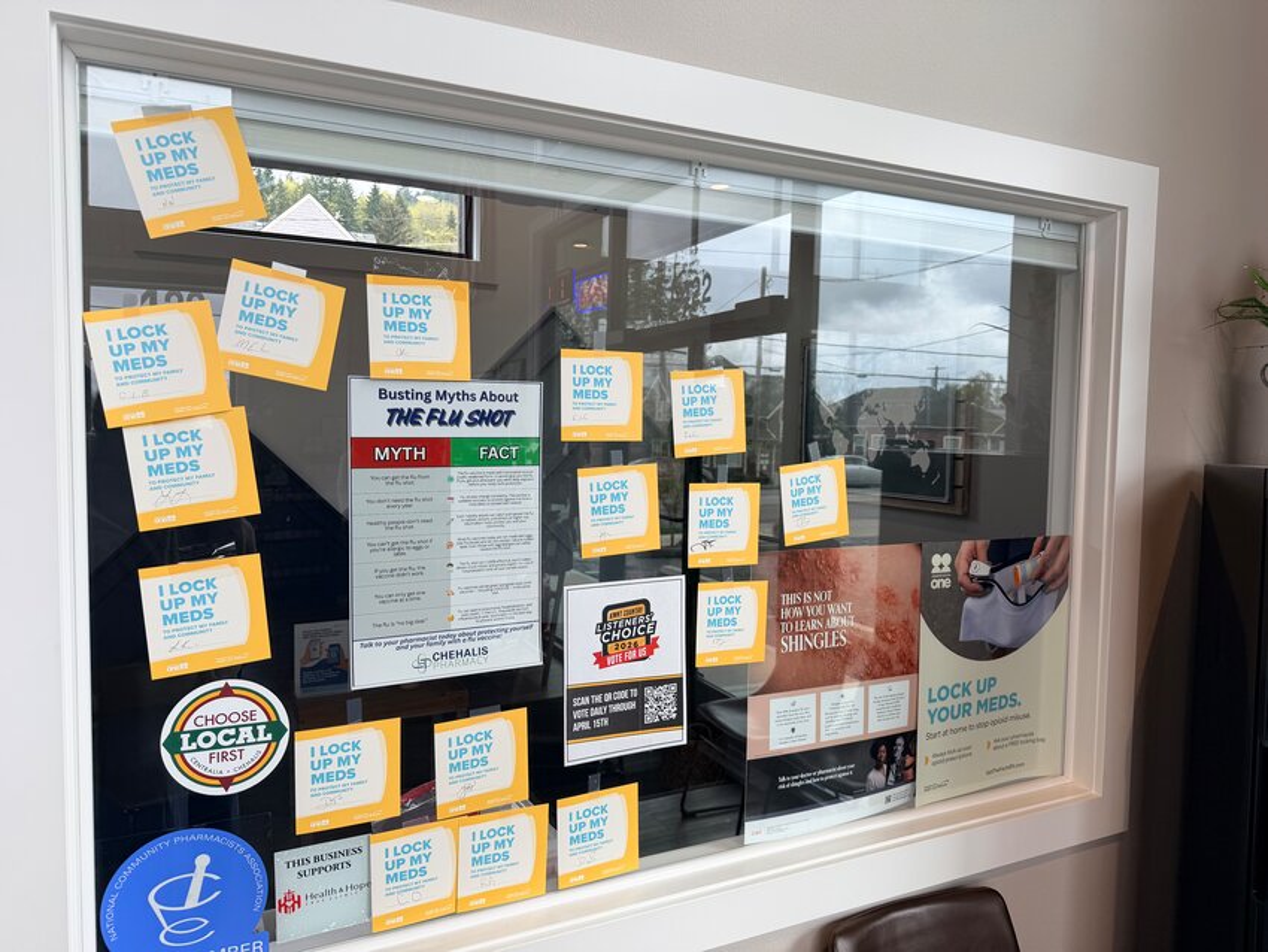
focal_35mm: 24
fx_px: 879
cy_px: 476
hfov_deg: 71.6
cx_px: 634
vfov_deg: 56.8
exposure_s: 1/365
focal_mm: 6.76
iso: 80
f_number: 1.78
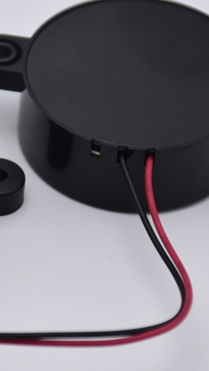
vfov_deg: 6.0
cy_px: 169
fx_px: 3565
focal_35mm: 362
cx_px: -50
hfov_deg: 3.4
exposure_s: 1/250
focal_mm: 116
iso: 250
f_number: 8
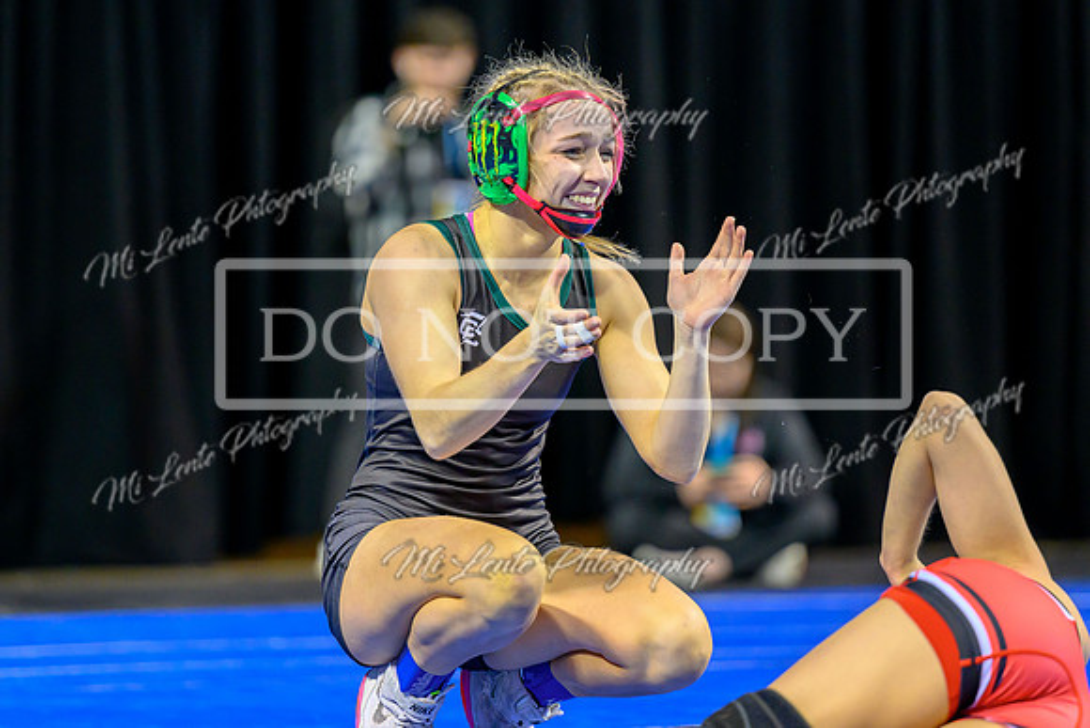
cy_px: 296
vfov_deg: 6.2
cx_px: 550
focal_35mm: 221
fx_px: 6691
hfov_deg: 9.3
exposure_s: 1/800
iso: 3200
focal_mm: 185
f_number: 2.8
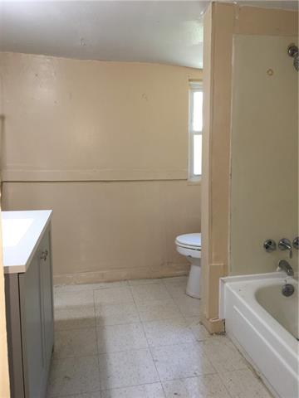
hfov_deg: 48.2
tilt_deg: -8.6
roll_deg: -0.3
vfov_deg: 61.7
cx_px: 150
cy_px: 199
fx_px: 334
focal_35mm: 29
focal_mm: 4.15
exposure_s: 1/30
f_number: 2.2
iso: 40
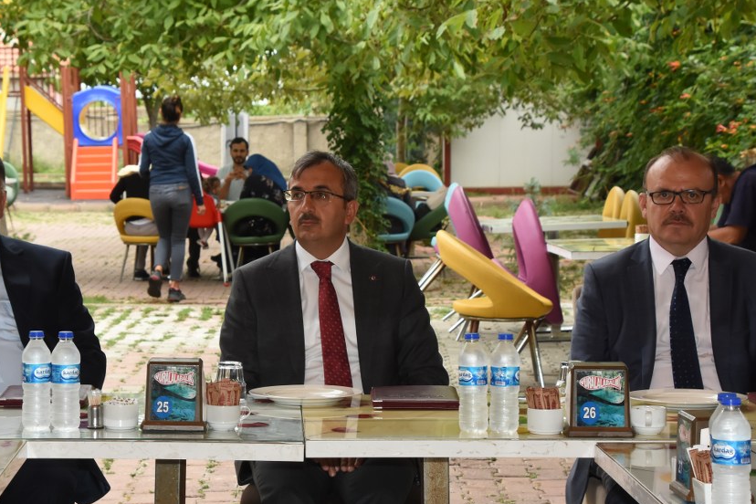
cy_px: 298
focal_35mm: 116
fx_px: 2436
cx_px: 281
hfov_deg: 17.6
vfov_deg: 11.8
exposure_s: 1/250
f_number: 7.1
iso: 800
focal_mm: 50
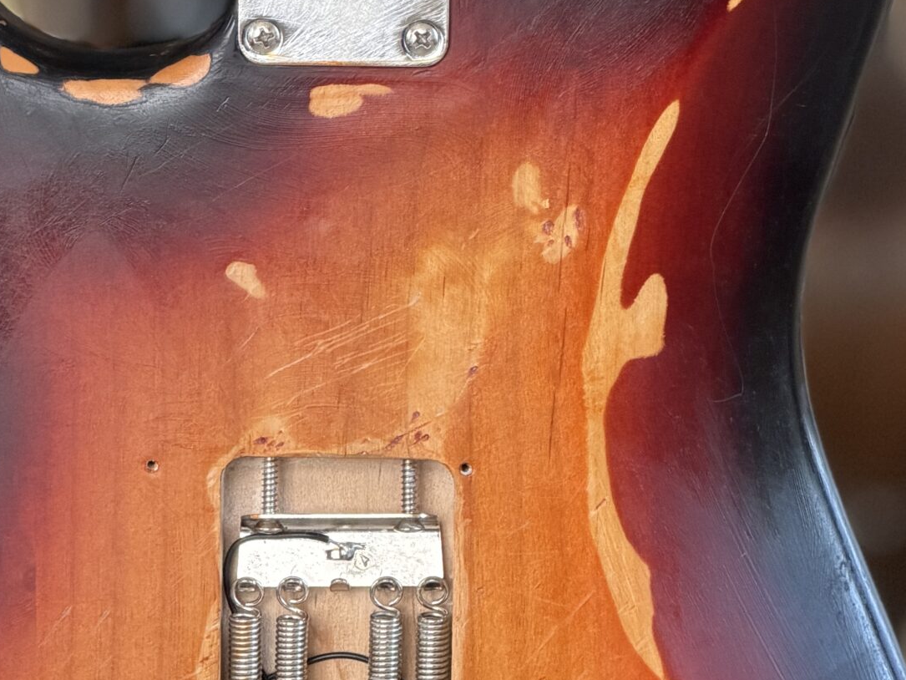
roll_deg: -0.2
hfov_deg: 8.4
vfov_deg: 6.3
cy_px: 457
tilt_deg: -9.2
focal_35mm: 236
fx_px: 6177
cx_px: 338
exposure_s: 1/121
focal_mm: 16.89
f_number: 2.8
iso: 250
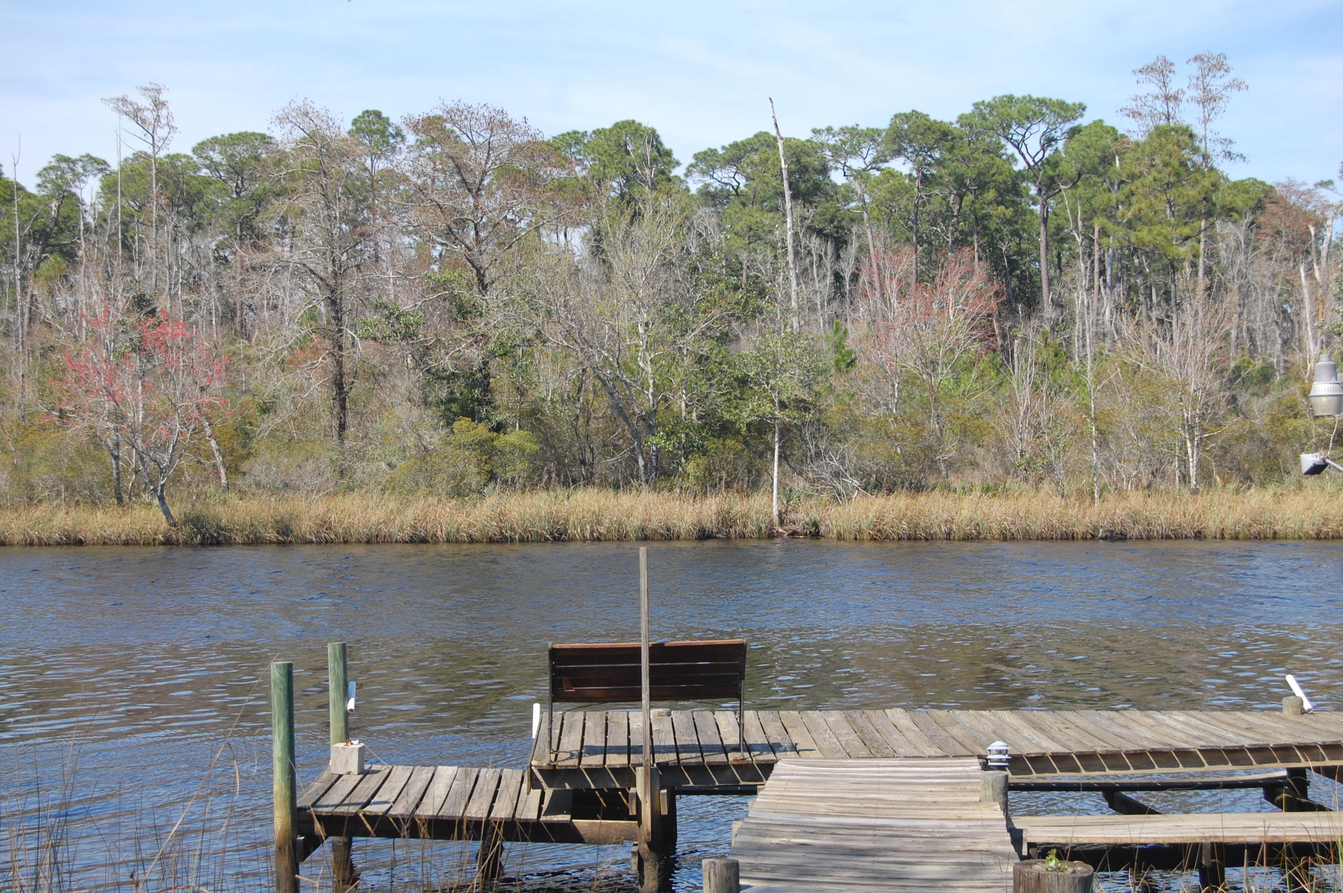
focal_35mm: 63
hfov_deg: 31.9
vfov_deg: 21.5
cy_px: 446
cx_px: 672
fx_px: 2348
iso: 200
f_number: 7.1
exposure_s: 1/400
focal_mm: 42
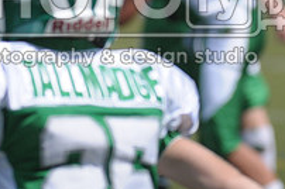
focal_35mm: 863
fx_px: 6821
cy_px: 5
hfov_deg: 2.4
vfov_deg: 1.6
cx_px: 106
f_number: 4
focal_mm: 200
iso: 500
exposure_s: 1/6400
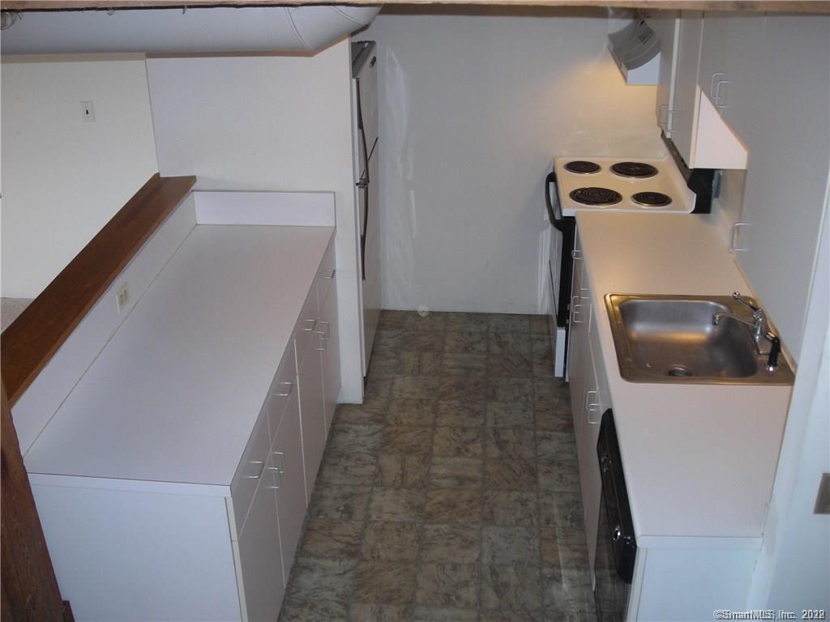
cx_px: 415
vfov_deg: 37.7
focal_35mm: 38
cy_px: 311
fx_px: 911
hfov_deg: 49.0
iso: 144
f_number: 3.2
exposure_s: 1/60
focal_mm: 6.3
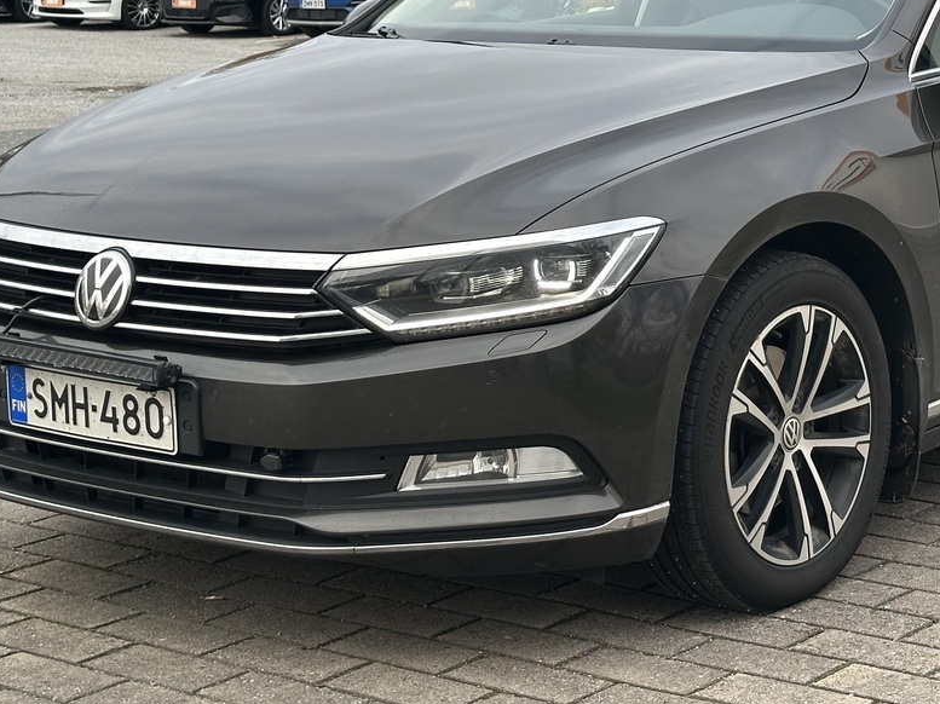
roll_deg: +0.6
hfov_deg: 21.9
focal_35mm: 89
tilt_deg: -5.9
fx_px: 2416
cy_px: 131
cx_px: 690
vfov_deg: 16.4
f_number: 1.78
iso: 64
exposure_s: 1/428
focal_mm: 6.86
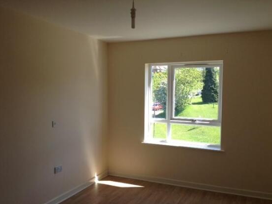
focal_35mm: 37
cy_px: 107
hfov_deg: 50.1
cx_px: 136
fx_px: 291
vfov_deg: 38.6
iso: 64
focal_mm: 4.28
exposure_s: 1/245
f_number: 2.4
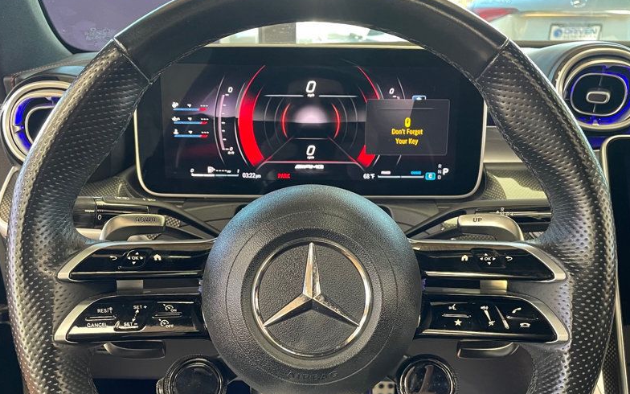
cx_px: 313
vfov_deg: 35.0
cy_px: 259
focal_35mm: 36
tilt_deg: -20.3
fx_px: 618
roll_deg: -0.4
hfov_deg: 54.0
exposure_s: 1/60
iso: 320
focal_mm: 4.2
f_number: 1.6
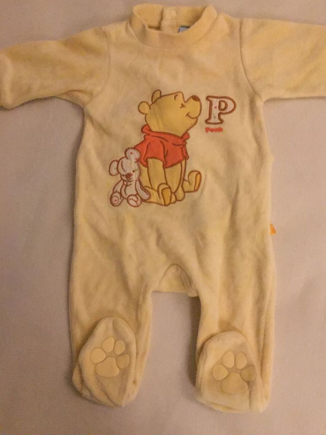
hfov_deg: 46.8
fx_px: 377
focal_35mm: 30
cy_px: 211
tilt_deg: -81.6
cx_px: 165
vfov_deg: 59.9
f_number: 2.2
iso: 400
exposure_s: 1/17
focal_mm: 4.15
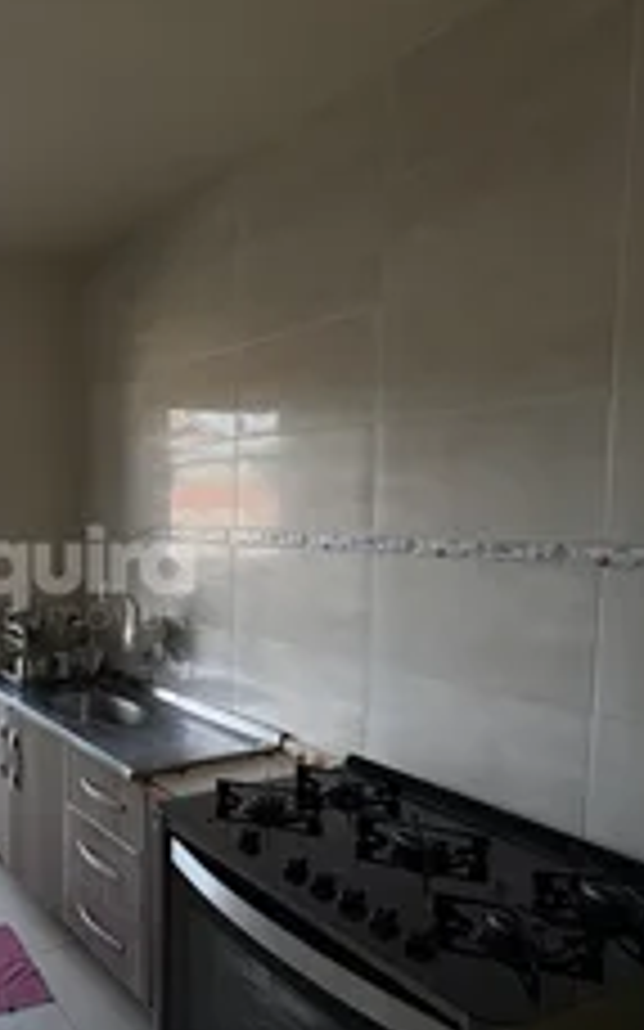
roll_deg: +1.4
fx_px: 702
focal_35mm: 25
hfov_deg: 40.2
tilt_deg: -5.0
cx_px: -59
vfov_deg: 72.4
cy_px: 564
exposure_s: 1/264
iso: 50
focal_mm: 2.22
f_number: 2.2
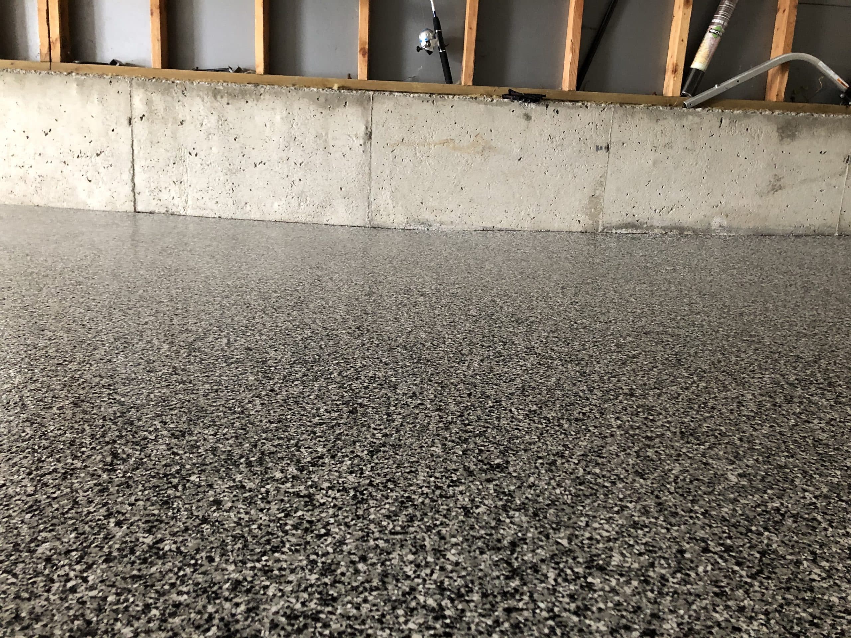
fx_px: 688
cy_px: 319
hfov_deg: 63.4
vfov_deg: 49.7
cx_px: 426
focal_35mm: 28
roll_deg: -2.0
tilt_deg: -12.7
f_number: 1.8
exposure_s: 1/15
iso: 100
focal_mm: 4
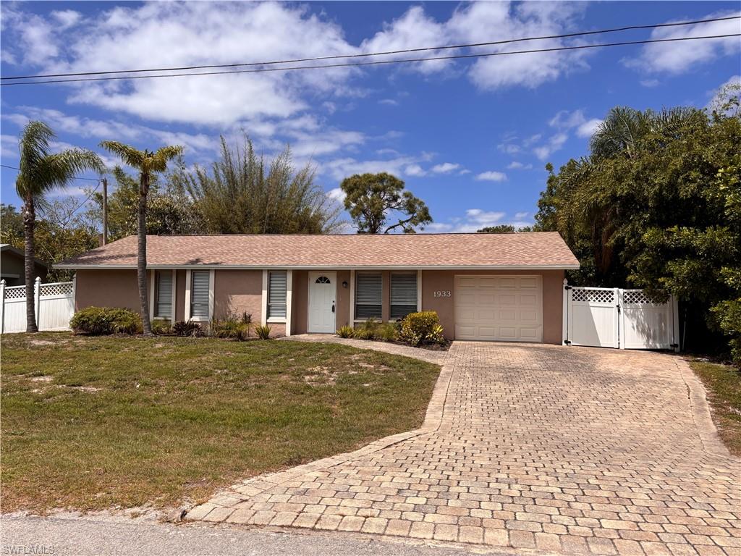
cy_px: 278
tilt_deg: +2.1
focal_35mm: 26
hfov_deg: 67.3
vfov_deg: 53.1
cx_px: 370
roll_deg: -1.5
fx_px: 557
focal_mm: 5.96
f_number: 1.6
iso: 50
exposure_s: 1/4854
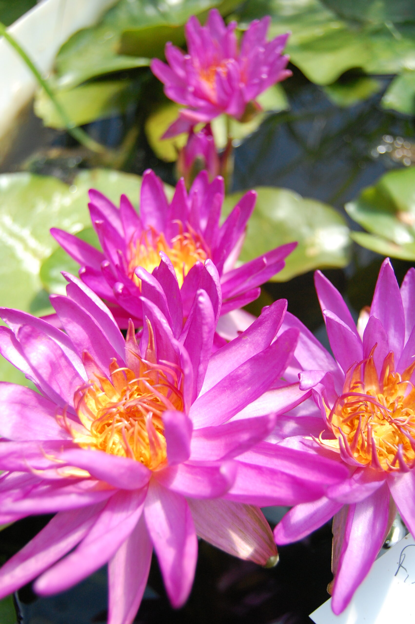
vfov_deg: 49.6
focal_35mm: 39
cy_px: 312
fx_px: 676
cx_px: 208
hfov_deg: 34.1
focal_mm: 26
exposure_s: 1/2000
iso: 800
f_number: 4
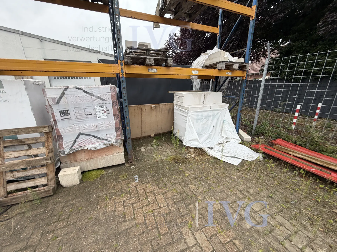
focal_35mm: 14
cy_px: 126
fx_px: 136
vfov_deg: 85.7
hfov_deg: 102.1
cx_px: 168
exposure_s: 1/137
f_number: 2.2
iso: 40
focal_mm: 2.22
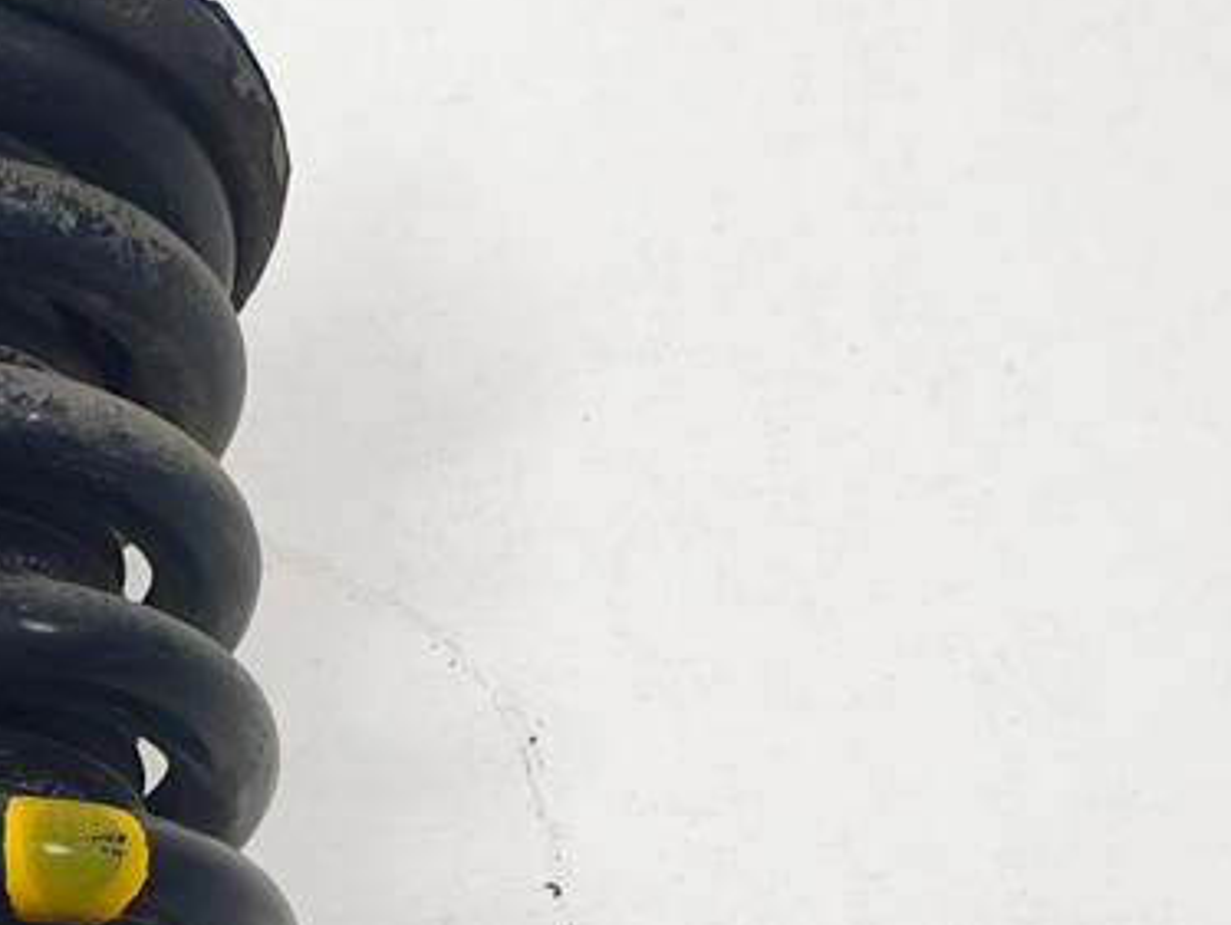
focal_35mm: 100
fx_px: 3558
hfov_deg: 18.9
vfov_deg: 14.1
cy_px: 1277
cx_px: -79
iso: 50
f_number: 2.4
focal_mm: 4.3
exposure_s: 1/278
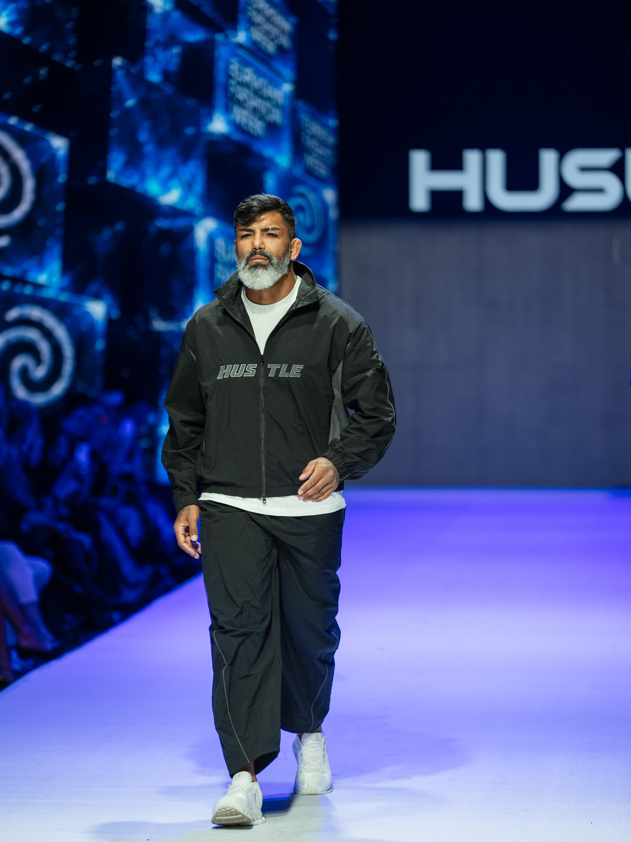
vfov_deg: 12.1
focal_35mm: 163
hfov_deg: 9.1
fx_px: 3961
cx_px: 314
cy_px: 442
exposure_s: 1/320
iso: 200
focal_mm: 149.8
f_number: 2.8
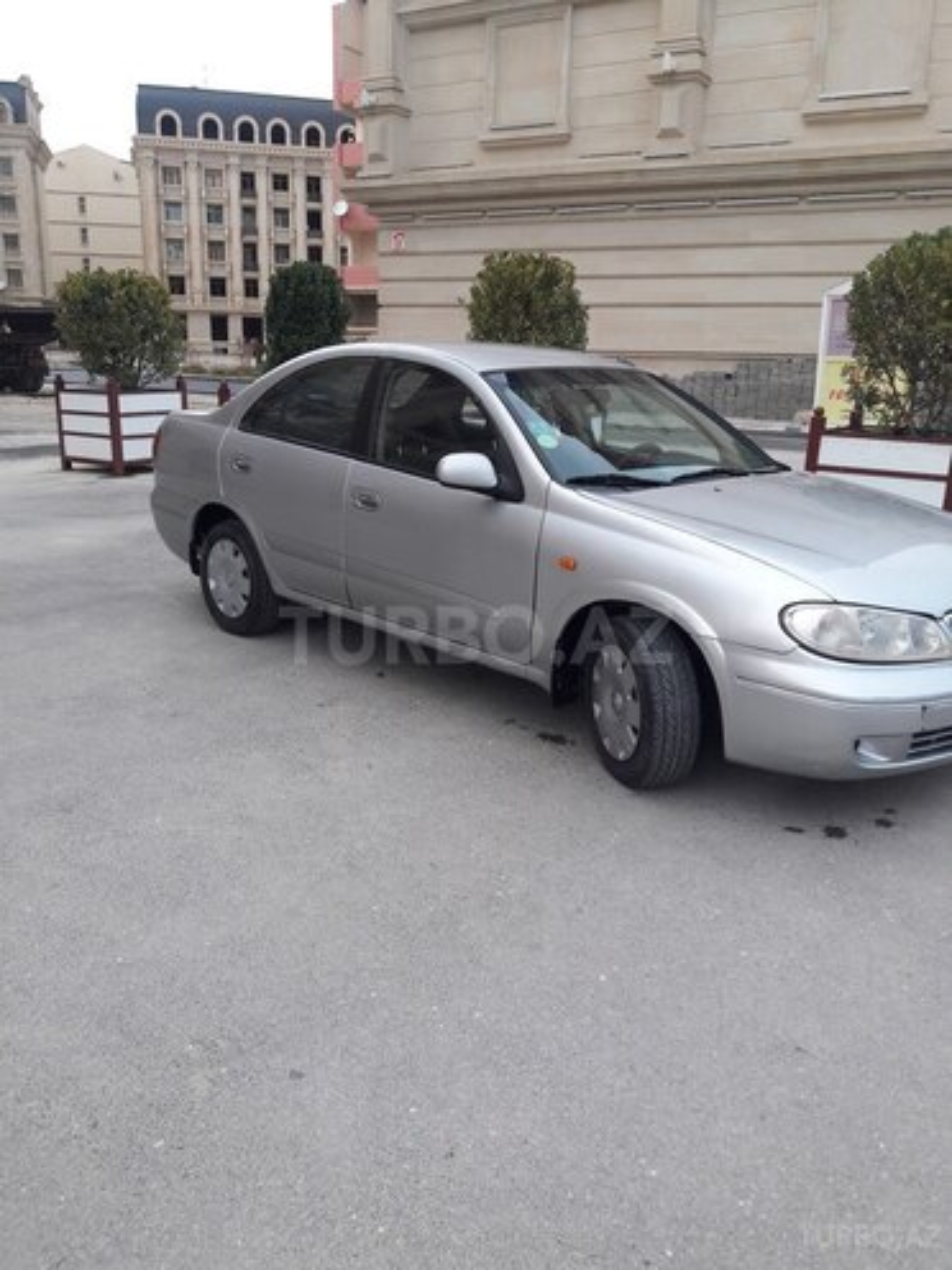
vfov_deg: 63.4
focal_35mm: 28
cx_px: 476
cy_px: 635
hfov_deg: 49.7
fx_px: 1027
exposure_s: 1/50
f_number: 1.9
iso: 40
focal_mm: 3.7
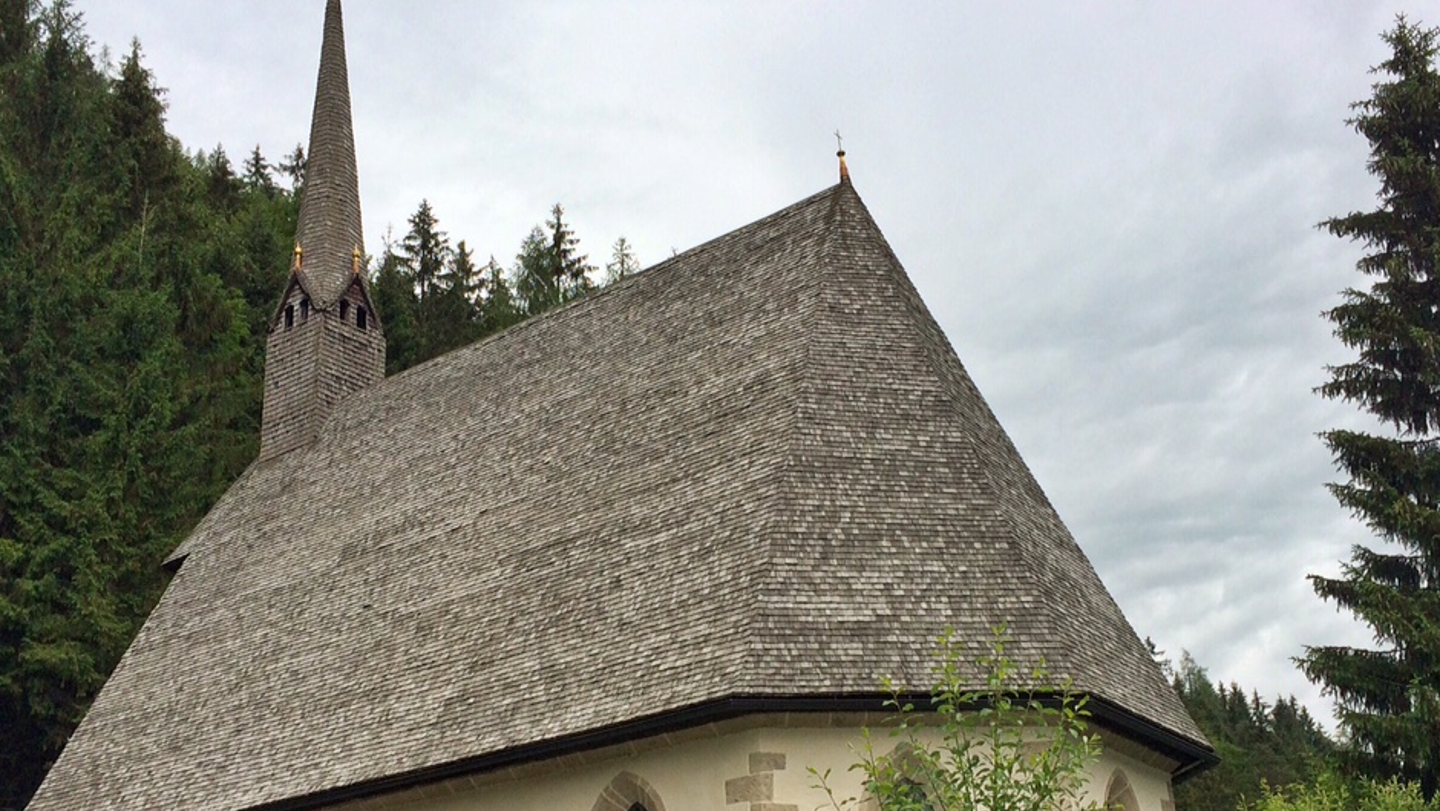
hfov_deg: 47.4
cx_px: 732
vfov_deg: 27.4
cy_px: 580
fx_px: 1642
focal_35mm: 43
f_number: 2.2
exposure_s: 1/2283
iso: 32
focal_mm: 4.15
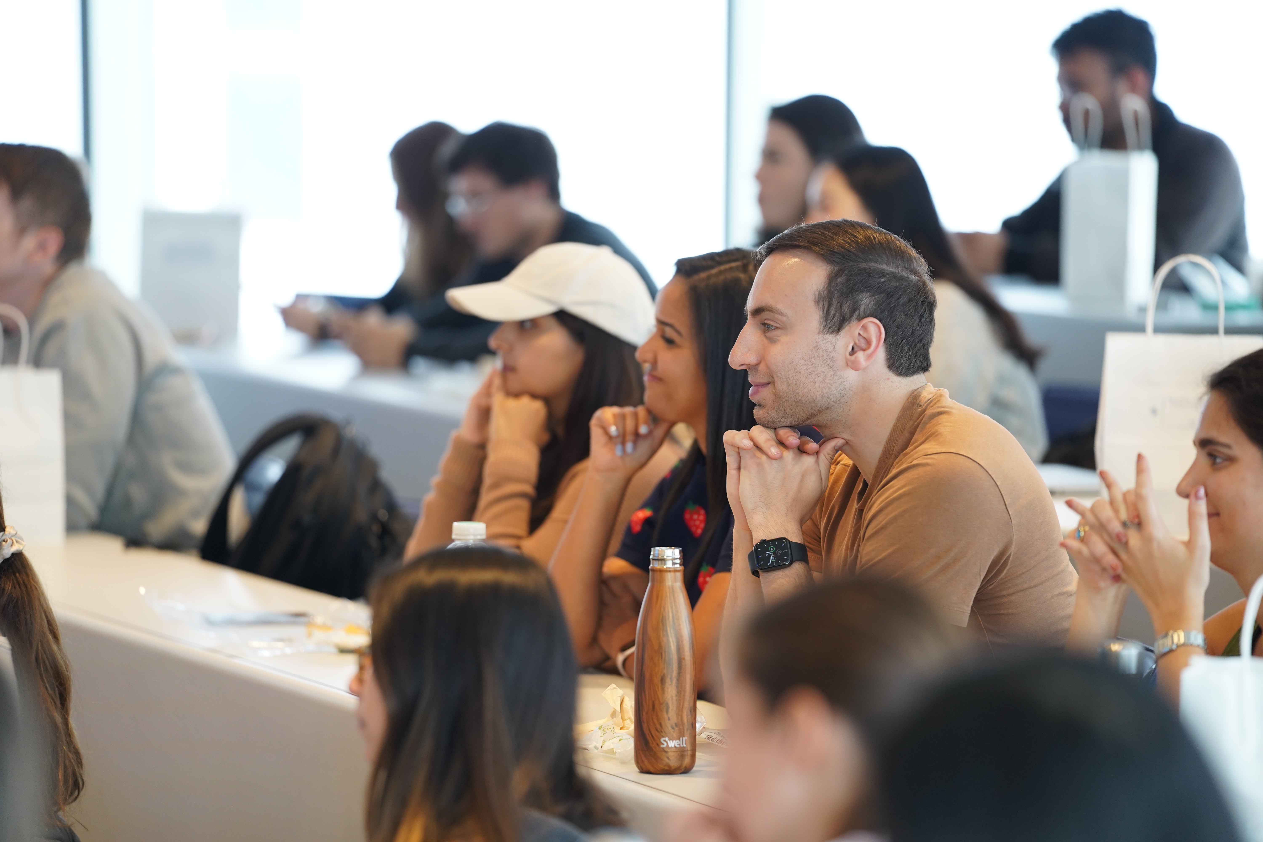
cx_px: 632
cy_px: 421
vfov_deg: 6.9
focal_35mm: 200
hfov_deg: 10.3
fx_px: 7016
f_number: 2.8
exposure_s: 1/125
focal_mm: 200
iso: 1000
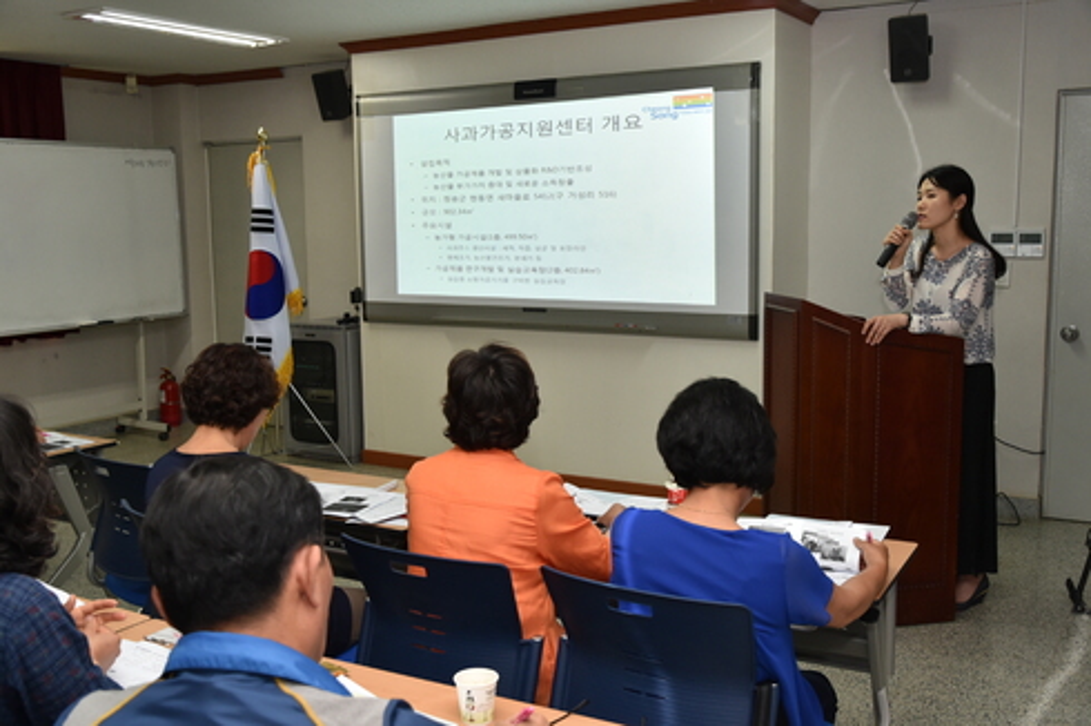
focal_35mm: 35
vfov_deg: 37.8
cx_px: 546
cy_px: 363
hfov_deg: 54.5
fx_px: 1060
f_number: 7.1
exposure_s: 1/125
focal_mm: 35
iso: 1600
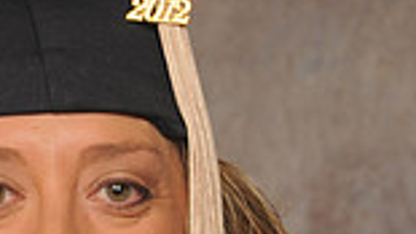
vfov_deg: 2.3
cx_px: 47
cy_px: 334
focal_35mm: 527
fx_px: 5810
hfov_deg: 4.1
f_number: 5.6
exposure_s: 1/60
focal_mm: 90
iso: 200
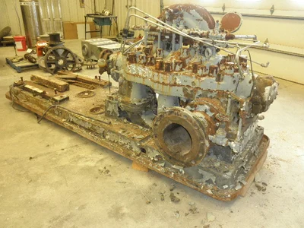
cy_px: 114
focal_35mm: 28
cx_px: 152
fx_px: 246
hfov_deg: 63.4
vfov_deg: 49.7
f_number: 3
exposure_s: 1/30
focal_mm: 5
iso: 200
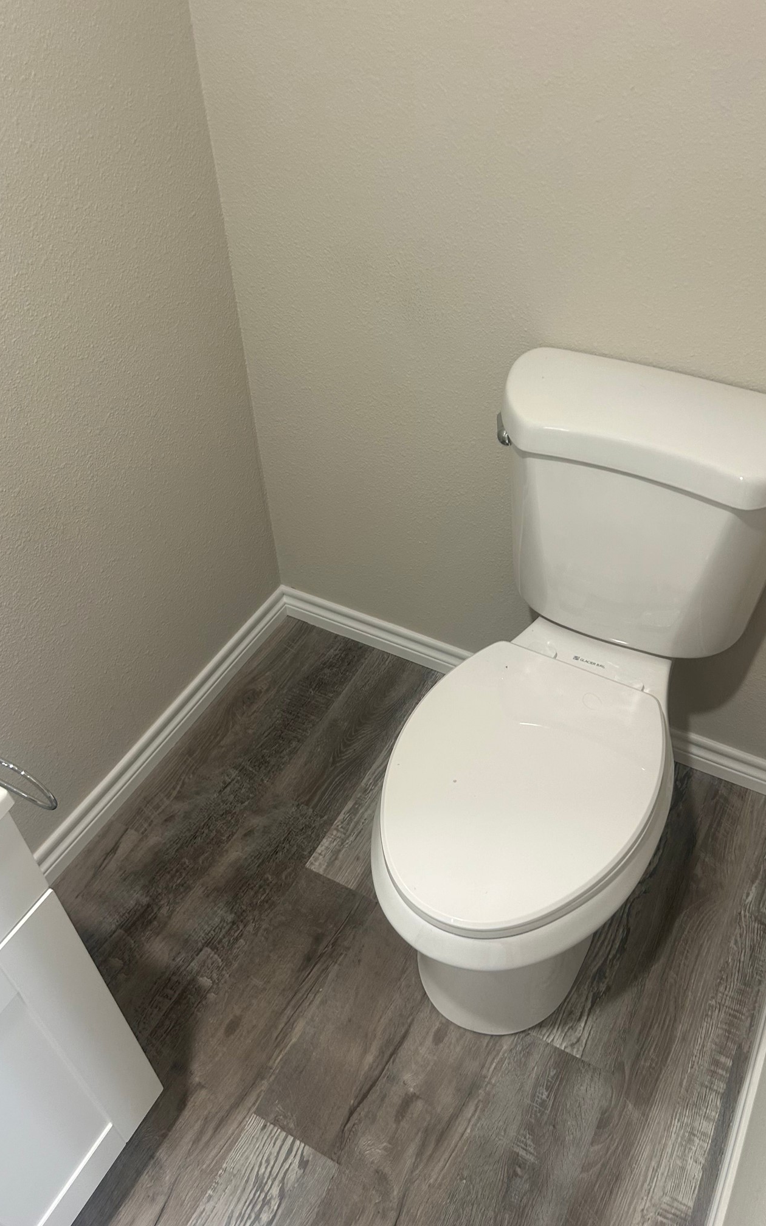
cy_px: 613
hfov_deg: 44.5
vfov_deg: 66.5
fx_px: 935
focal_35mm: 28
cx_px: 422
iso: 100
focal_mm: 5.7
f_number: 1.5
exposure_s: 1/60
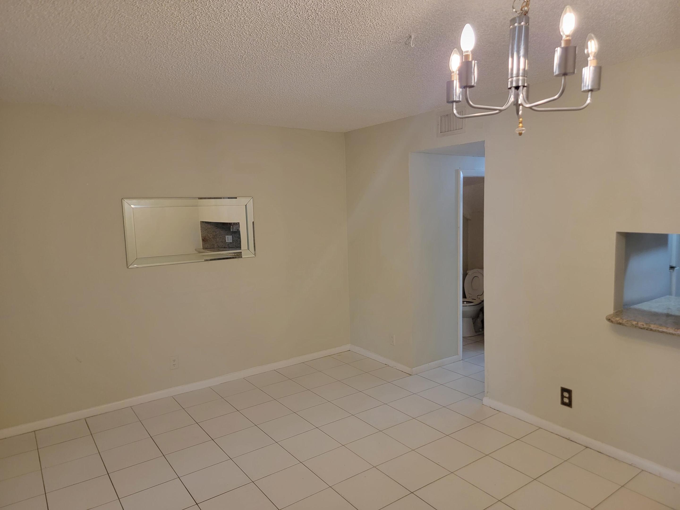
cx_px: 340
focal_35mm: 24
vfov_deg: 56.8
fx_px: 471
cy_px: 255
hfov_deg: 71.6
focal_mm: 6.7
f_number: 1.8
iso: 250
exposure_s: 1/120
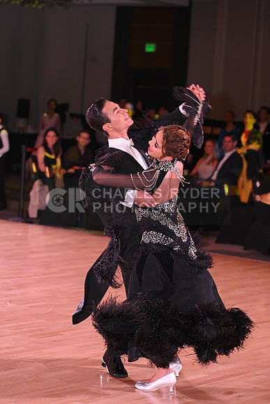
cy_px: 202
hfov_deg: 13.4
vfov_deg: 20.0
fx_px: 1147
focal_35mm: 102
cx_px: 135
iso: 2000
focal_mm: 102
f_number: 4.5
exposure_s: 1/200
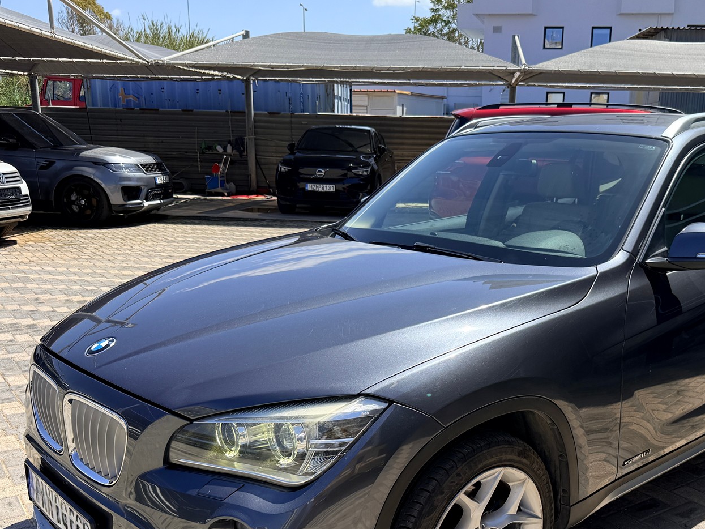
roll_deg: -2.3
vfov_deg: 38.2
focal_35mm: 37
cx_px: 452
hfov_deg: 49.5
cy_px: 356
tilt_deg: -15.5
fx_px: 754
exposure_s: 1/3279
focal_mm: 6.76
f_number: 1.78
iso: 80
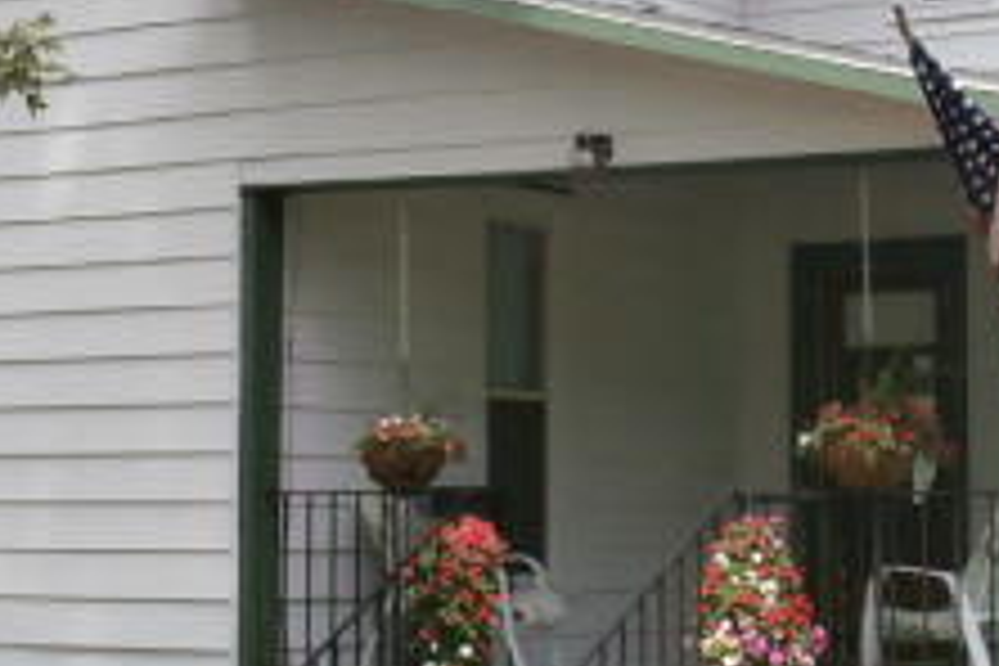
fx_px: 3163
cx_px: 482
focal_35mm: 114
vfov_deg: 12.0
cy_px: 198
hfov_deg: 17.9
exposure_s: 1/80
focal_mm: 6.67
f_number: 9.9
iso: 100
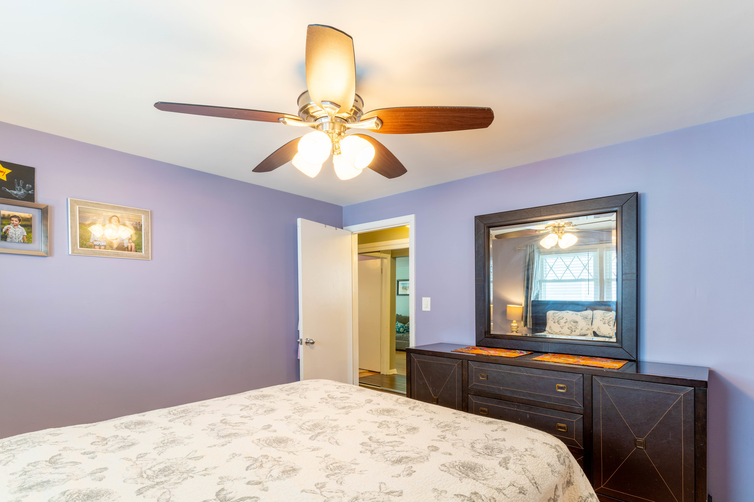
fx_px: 356
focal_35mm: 17
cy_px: 251
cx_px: 377
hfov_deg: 93.3
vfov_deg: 70.4
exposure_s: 1/15
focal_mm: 17
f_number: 8
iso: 160
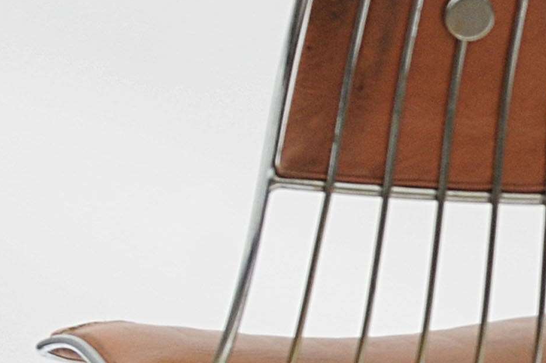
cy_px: 542
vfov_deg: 6.1
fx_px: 3349
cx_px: 1124
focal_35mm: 221
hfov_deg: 8.8
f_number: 5.6
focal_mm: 32
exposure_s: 1/160
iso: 250
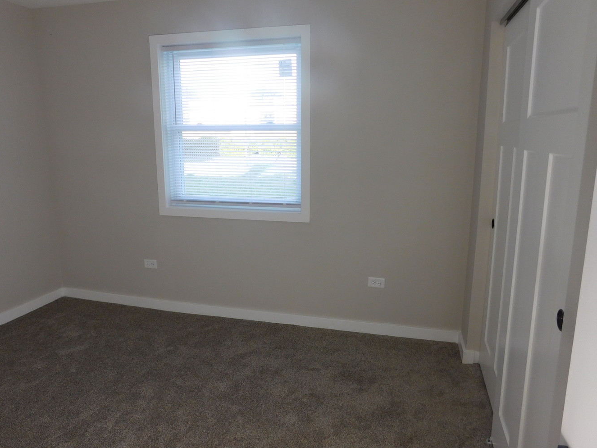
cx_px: 294
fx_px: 431
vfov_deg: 54.9
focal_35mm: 25
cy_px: 219
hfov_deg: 69.4
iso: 125
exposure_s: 1/40
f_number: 3
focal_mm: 4
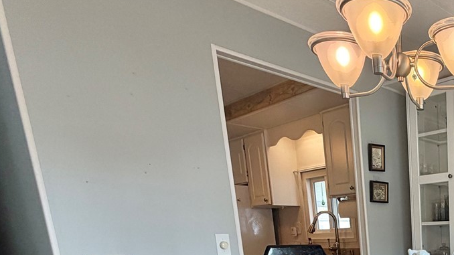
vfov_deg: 27.8
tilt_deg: -11.8
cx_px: 463
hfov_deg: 45.7
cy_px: 323
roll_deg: +1.6
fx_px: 433
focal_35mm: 36
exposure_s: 1/120
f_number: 2.2
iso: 80
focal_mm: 2.22
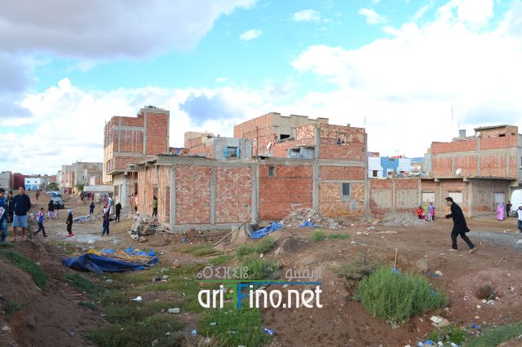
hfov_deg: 67.4
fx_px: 391
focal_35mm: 27
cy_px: 174
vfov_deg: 47.9
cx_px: 261
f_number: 7.1
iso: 100
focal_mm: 18
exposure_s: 1/250
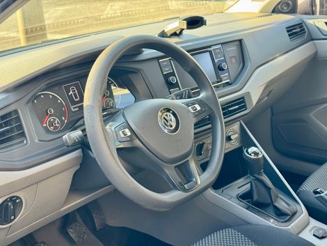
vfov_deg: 30.3
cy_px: 123
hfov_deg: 39.6
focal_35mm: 48
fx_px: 454
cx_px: 164
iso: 100
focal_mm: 6.76
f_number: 1.78
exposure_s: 1/67
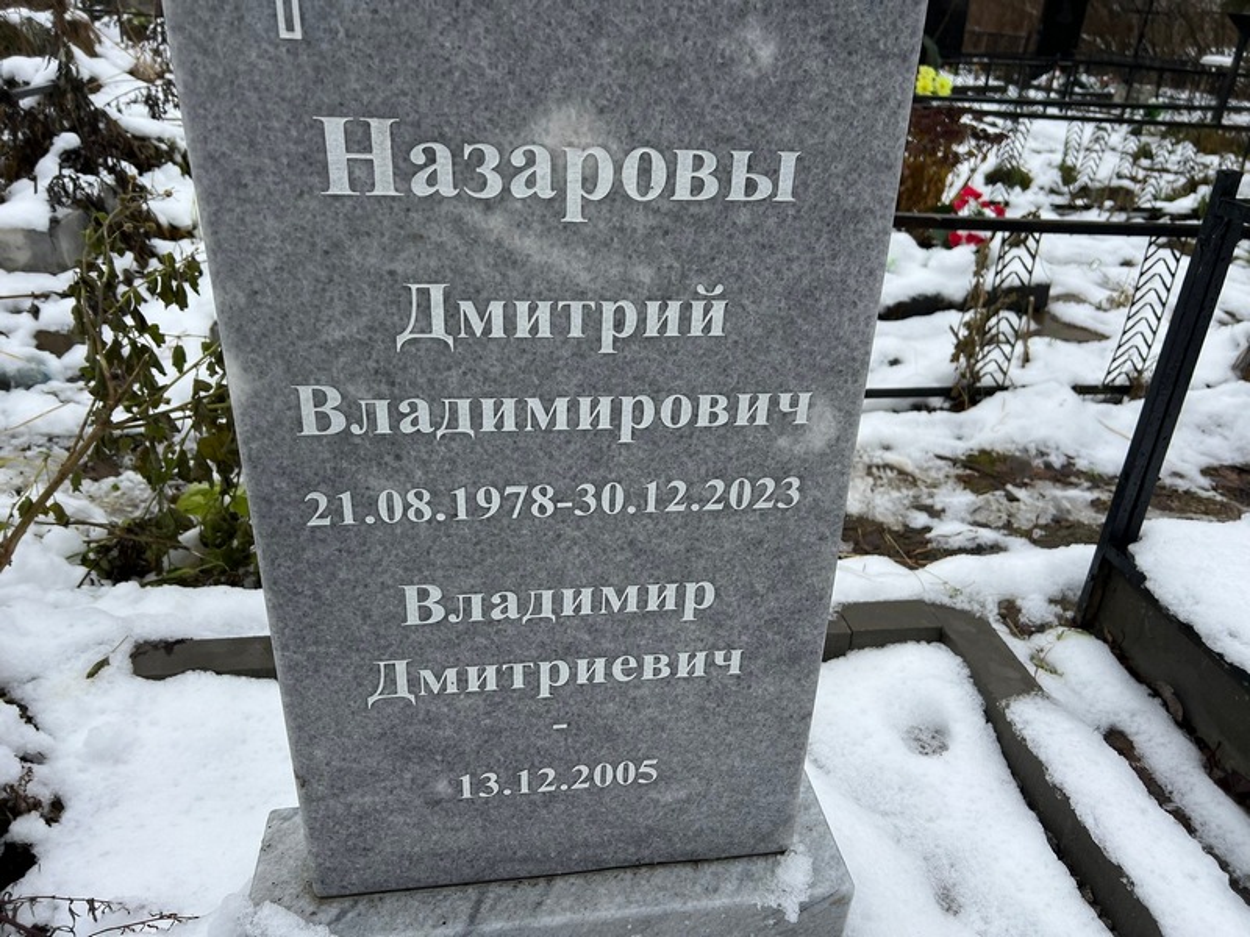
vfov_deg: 53.1
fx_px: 939
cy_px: 468
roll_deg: -1.9
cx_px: 625
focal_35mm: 26
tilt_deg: -26.7
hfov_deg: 67.3
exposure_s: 1/338
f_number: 1.5
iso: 50
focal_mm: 5.7
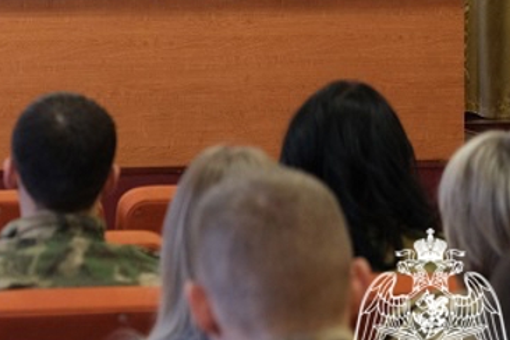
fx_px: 2408
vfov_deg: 8.1
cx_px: 3
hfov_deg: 12.0
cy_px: 49
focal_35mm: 170
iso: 1600
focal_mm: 55
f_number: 4
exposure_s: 1/38
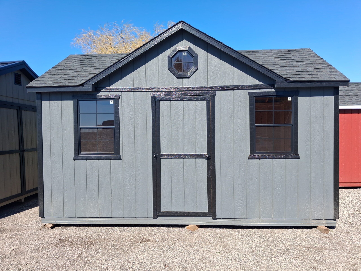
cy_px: 136
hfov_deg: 65.3
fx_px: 282
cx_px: 180
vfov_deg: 51.4
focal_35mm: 27
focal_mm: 4
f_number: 1.8
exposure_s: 1/366
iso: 25
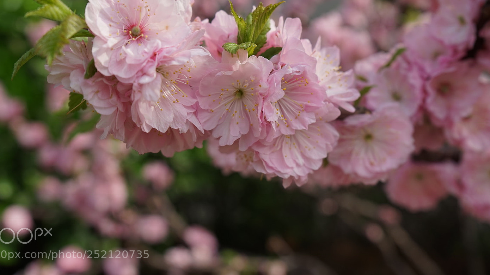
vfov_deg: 28.8
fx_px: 533
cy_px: 94
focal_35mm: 41
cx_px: 247
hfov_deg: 49.4
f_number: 5.6
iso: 100
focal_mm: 34
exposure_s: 1/320
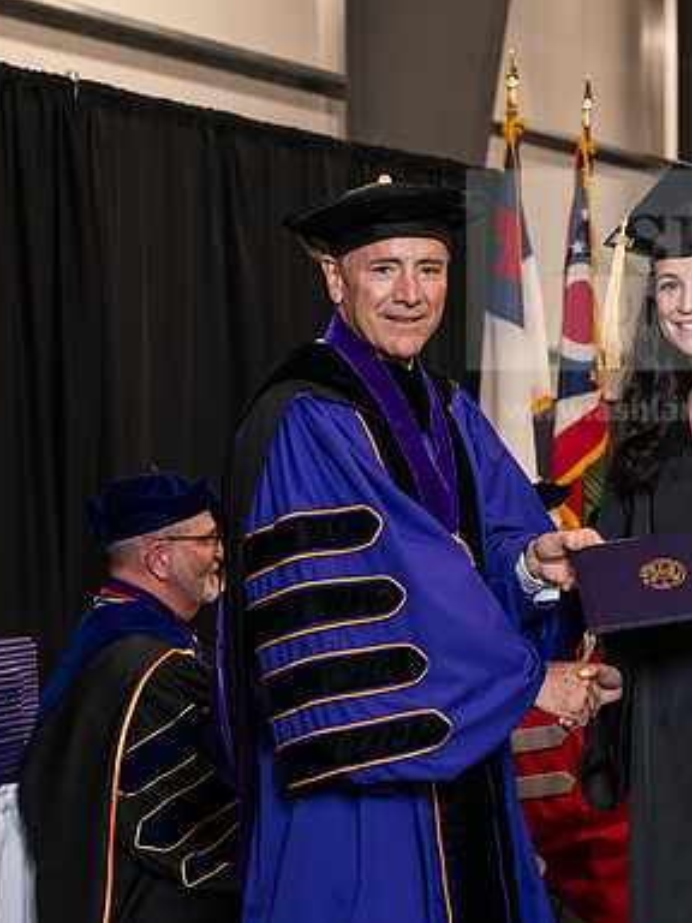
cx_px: 394
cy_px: 460
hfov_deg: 16.4
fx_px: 2399
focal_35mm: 90
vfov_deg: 21.8
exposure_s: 1/125
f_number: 5
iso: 1600
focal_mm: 62
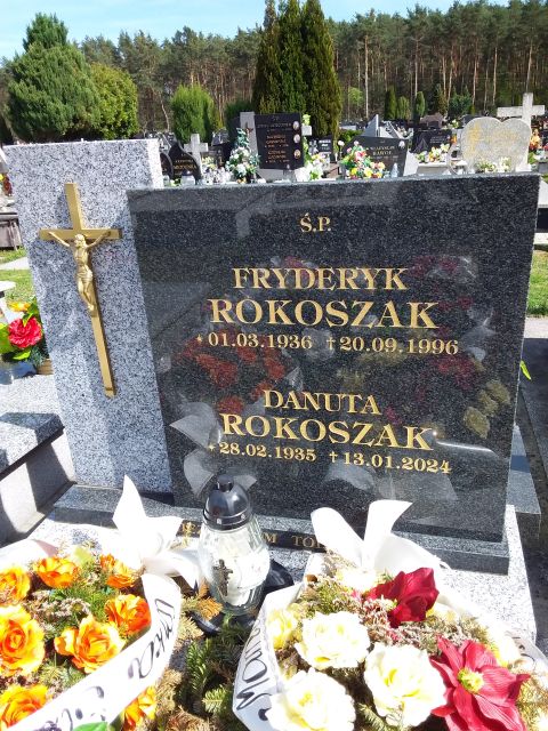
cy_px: 366
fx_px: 591
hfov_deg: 49.7
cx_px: 274
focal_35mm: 28
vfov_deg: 63.4
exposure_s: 1/684
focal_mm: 2.91
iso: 40
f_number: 1.9
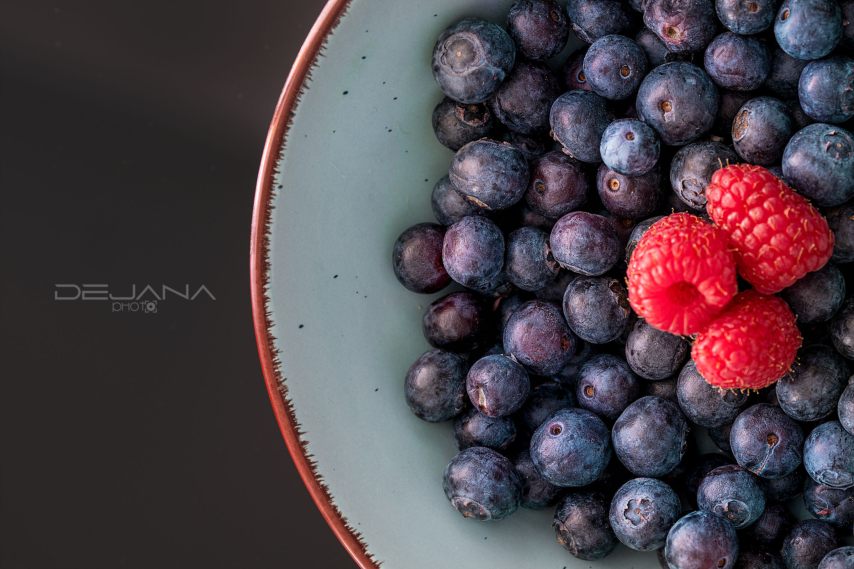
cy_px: 284
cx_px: 427
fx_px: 2491
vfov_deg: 13.0
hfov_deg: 19.5
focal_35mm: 105
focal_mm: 105
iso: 100
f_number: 7.1
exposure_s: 1/3
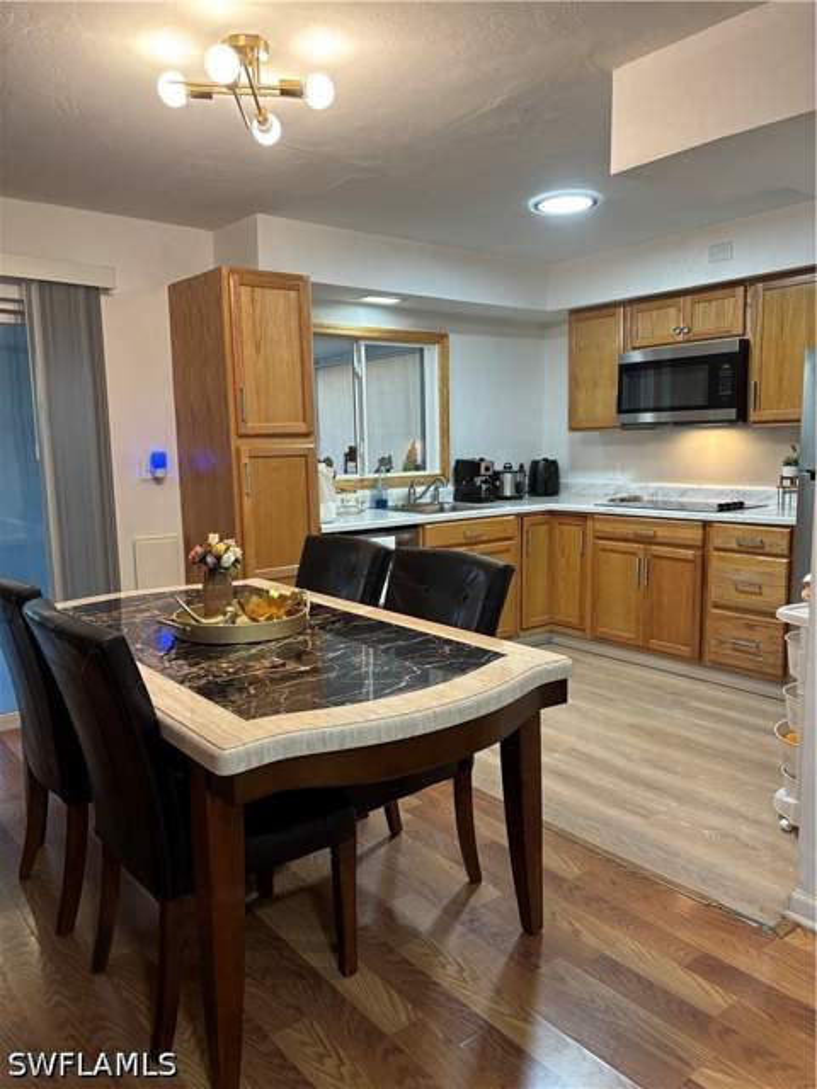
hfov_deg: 53.1
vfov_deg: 67.3
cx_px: 408
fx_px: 818
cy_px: 544
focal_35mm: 26
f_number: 1.6
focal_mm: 5.96
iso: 200
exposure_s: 1/60
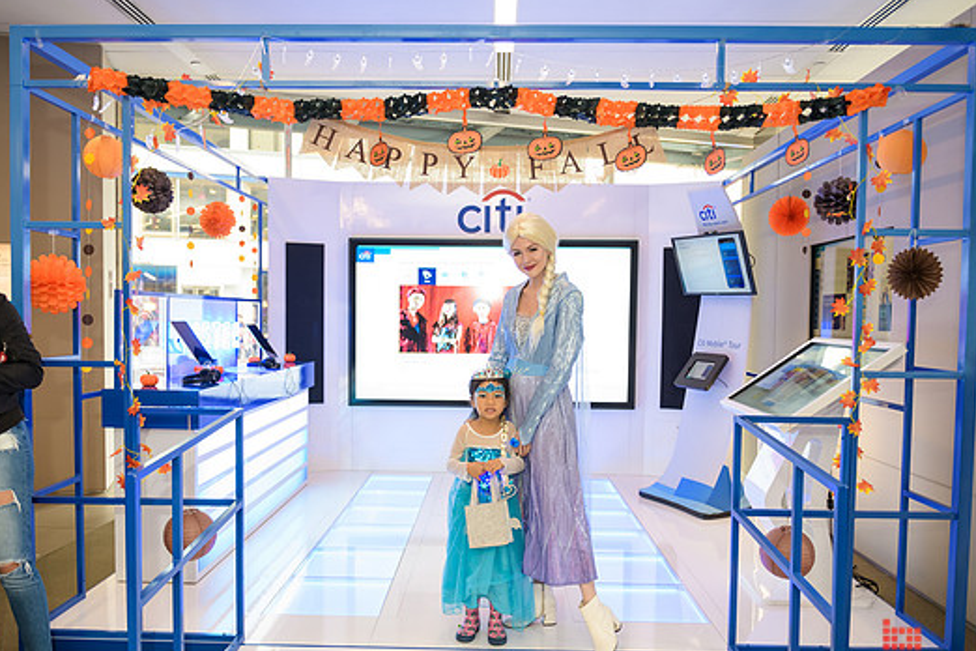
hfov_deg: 61.9
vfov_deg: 43.6
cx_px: 473
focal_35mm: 30
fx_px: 813
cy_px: 354
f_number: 3.2
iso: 800
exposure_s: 1/125
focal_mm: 27
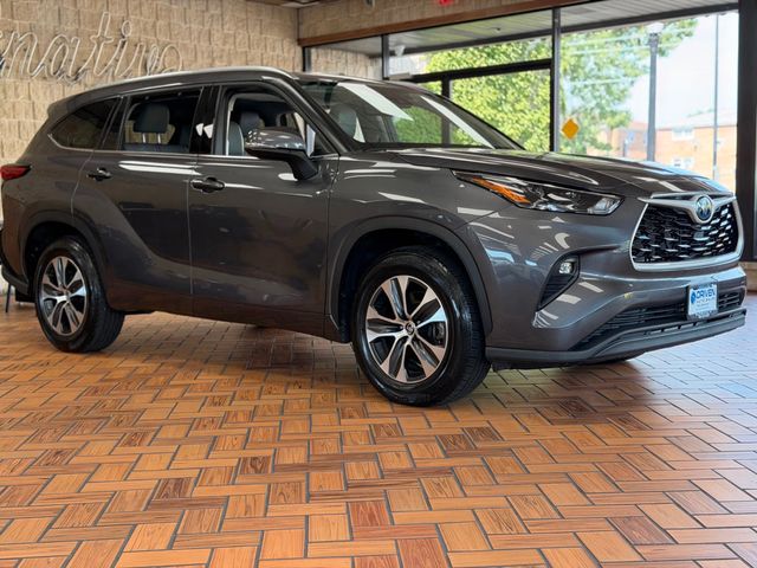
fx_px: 1050
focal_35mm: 48
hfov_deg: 39.7
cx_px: 378
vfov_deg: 30.3
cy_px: 284
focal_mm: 6.76
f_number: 1.78
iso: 80
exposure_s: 1/191
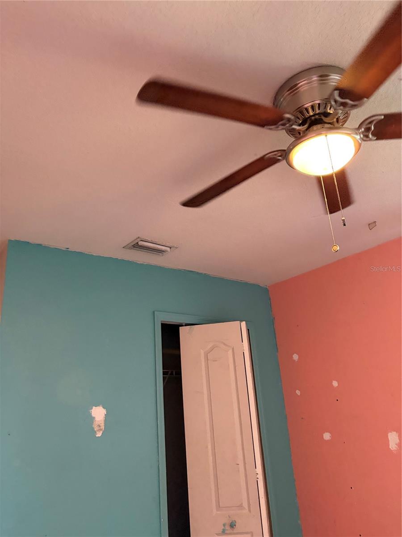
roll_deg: +5.3
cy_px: 268
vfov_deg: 67.3
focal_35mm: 26
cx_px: 201
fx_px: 403
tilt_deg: +22.4
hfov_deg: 53.1
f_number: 1.6
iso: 500
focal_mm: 5.96
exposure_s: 1/60
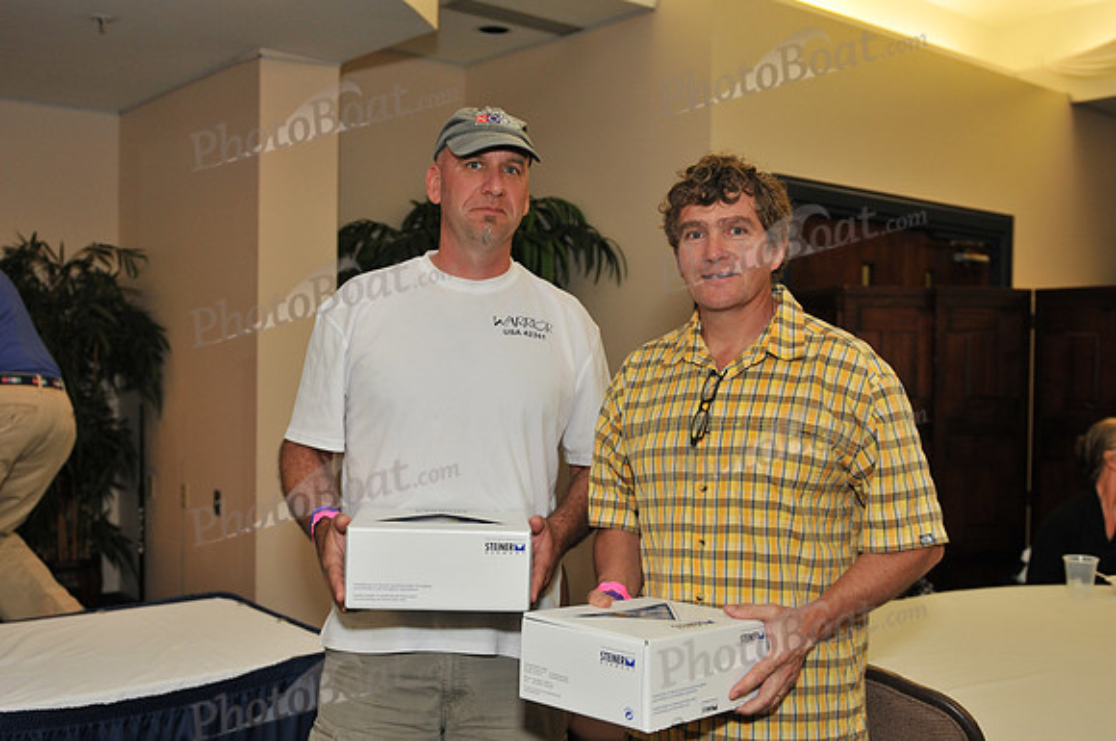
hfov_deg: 53.2
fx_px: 1114
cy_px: 370
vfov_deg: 36.8
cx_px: 558
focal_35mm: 36
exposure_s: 1/125
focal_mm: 24
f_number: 2.8
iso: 320
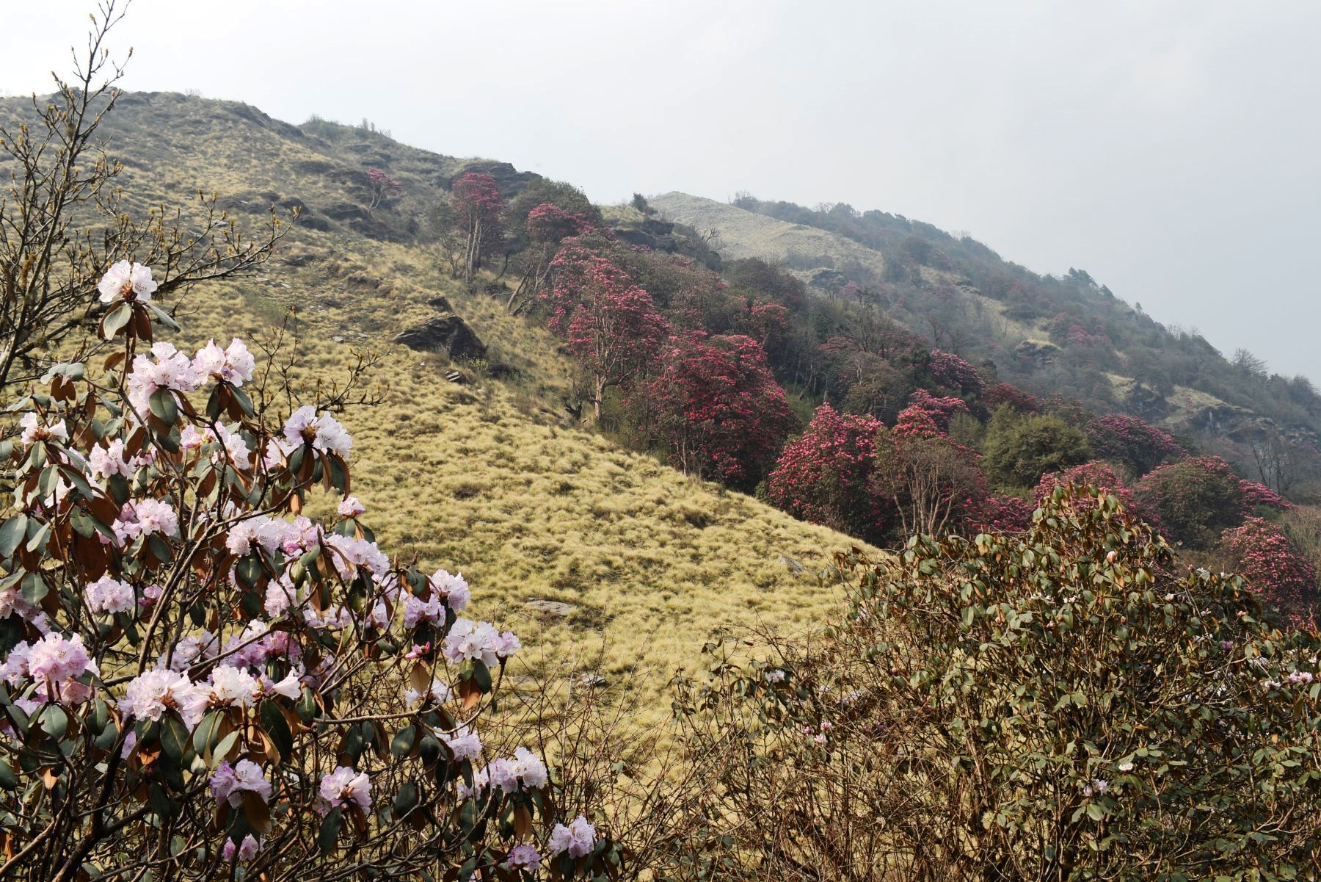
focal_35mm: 34
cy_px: 441
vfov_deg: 38.4
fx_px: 1266
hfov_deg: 55.1
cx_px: 660
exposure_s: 1/160
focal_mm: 23
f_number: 9
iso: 160
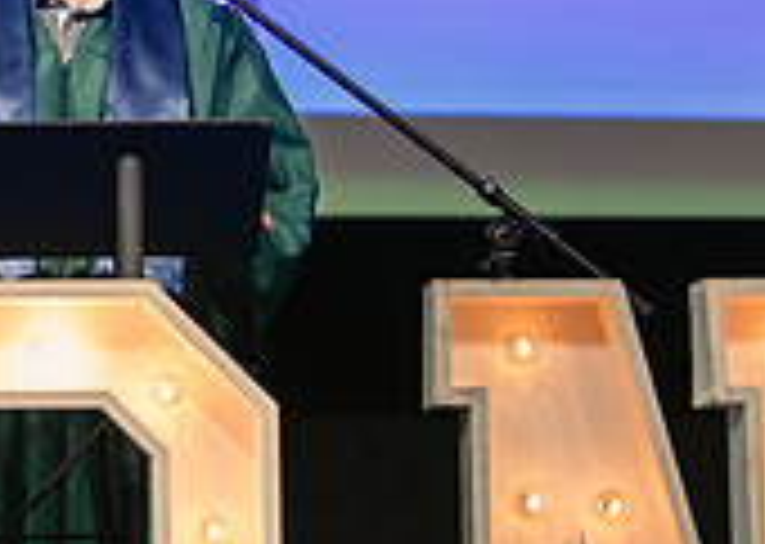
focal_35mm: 182
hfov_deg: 11.0
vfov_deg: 7.9
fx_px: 3950
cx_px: 68
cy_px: 58
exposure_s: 1/500
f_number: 1.2
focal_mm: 50
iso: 500
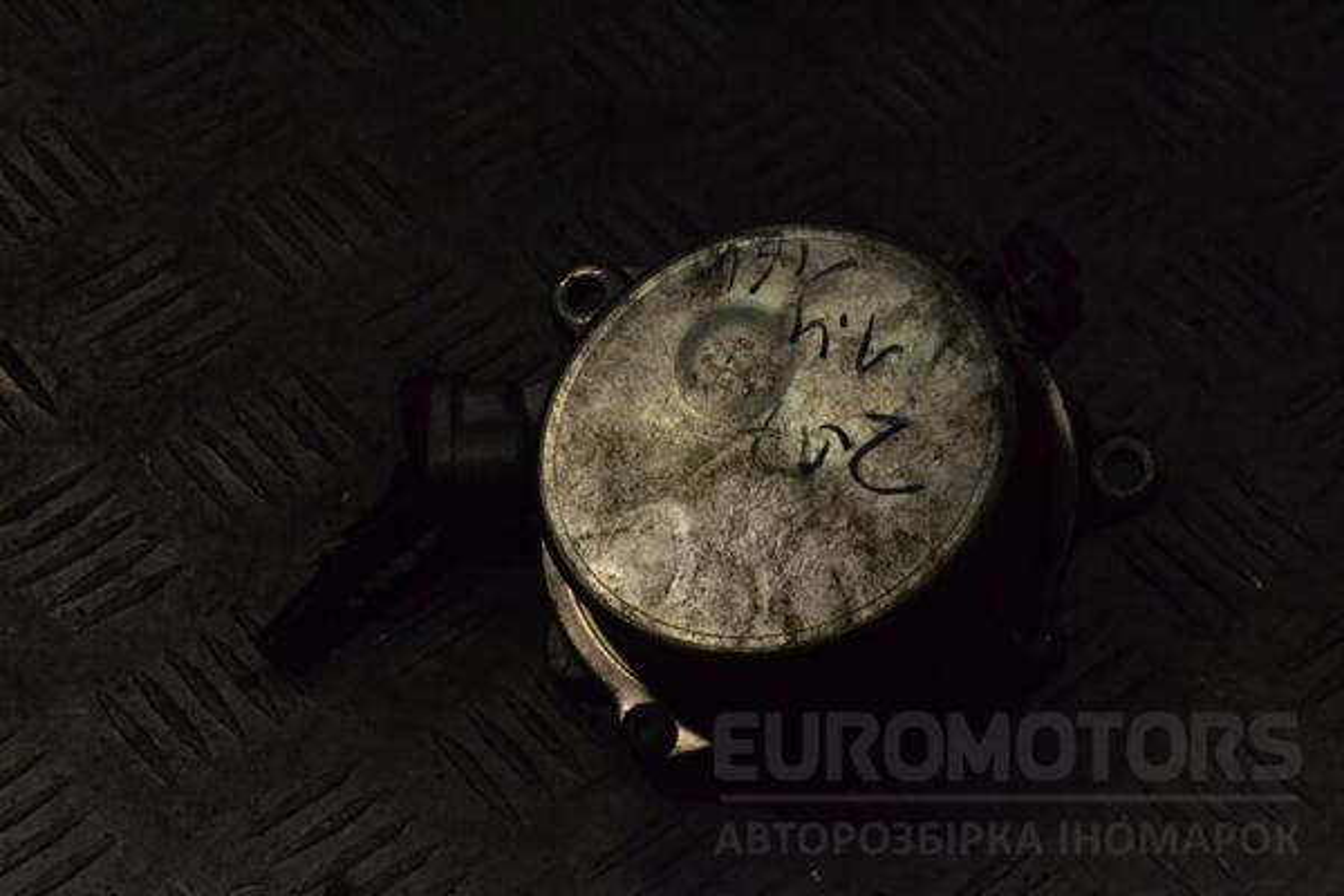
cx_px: 672
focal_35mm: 82
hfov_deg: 24.6
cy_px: 448
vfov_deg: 16.6
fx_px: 3080
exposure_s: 1/1250
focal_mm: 55
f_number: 18
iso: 3200
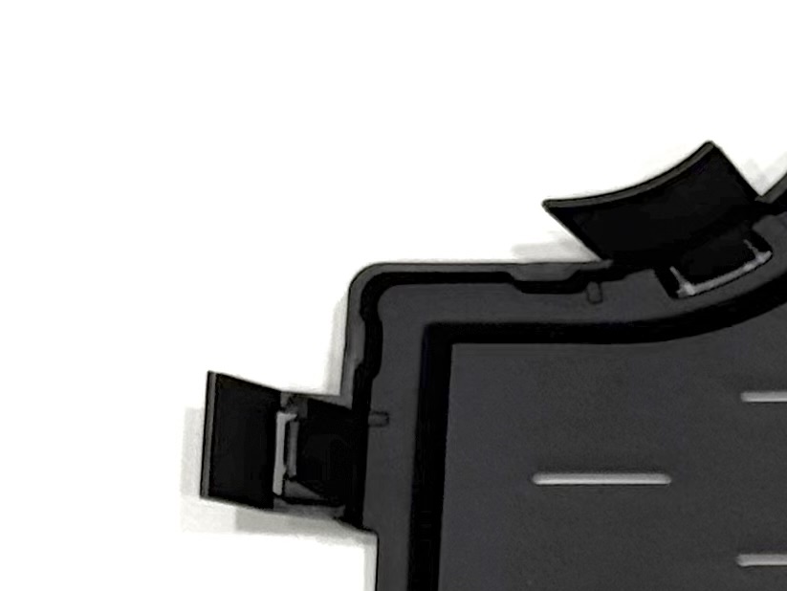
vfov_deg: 8.7
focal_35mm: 170
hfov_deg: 11.4
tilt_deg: -83.0
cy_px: 547
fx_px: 3867
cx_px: 896
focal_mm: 6.76
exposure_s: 1/388
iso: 64
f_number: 1.78
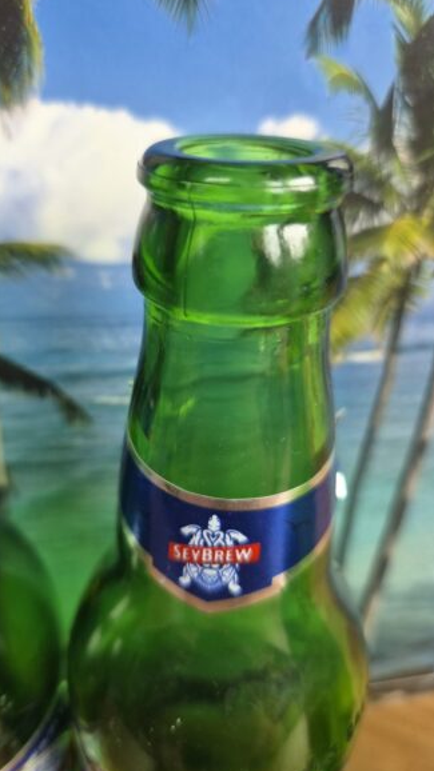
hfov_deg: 44.3
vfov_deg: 71.9
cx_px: 188
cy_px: 379
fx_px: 532
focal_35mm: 26
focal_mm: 5.4
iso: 320
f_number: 1.8
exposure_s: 1/100
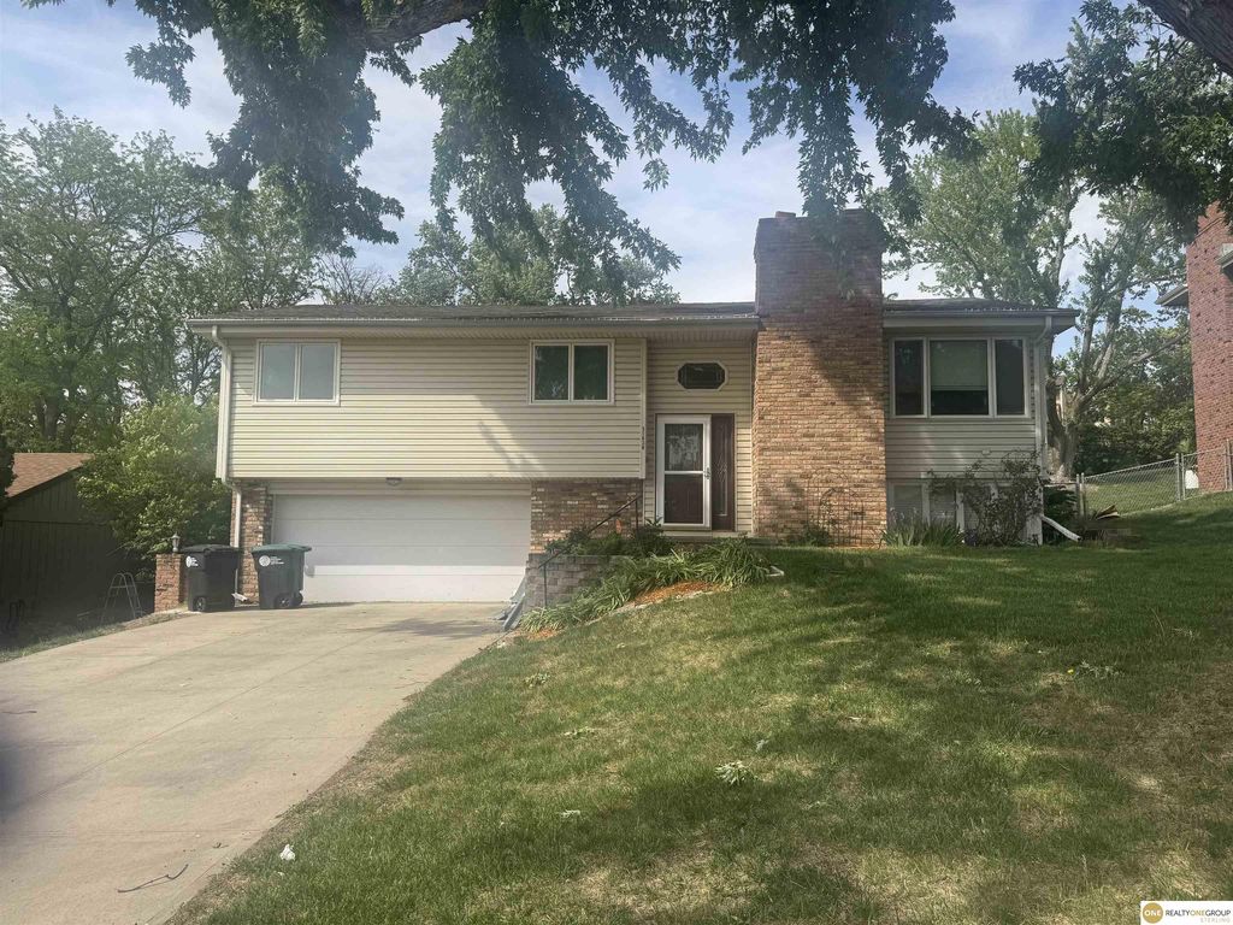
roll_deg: -0.1
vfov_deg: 56.8
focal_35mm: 24
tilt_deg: +4.9
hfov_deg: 71.6
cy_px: 462
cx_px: 616
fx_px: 855
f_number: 1.78
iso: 80
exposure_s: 1/3413
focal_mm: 6.76
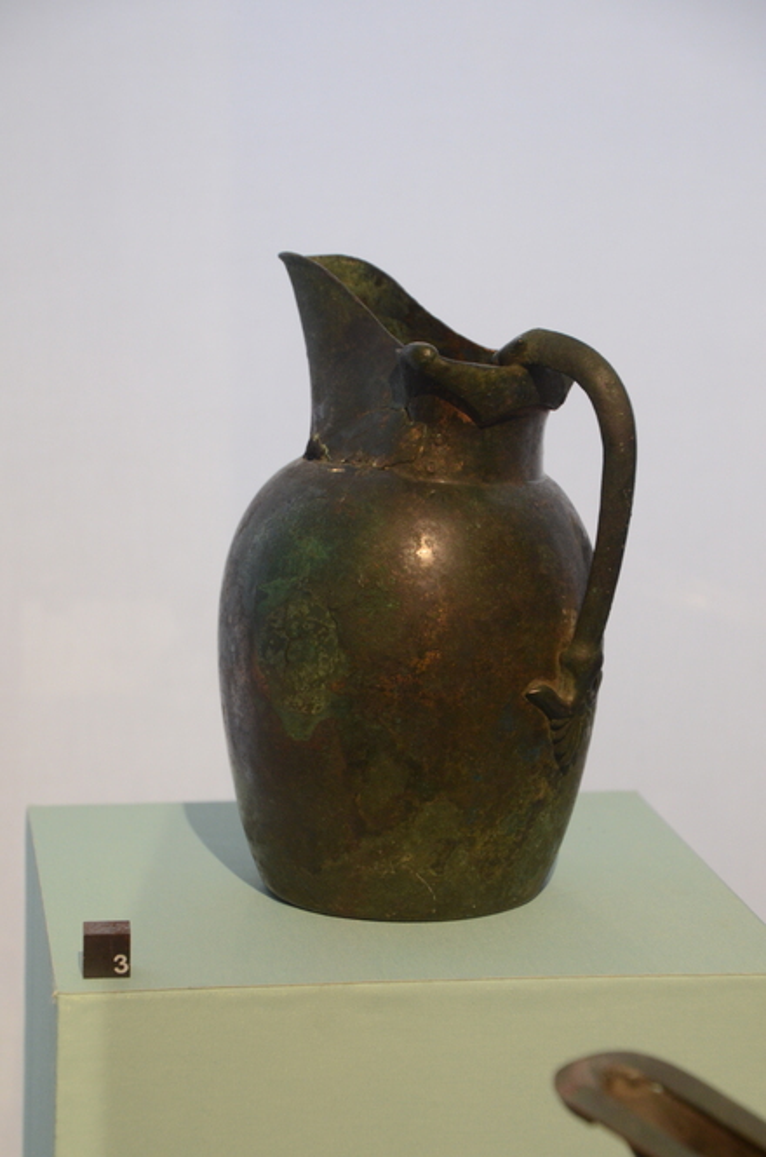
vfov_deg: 21.9
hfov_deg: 14.6
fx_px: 2980
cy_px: 578
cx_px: 383
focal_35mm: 93
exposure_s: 1/40
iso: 1250
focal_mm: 62
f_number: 5
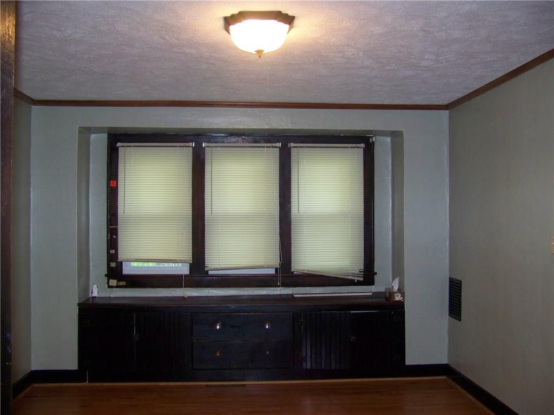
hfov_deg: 51.4
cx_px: 277
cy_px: 208
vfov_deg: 39.7
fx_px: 576
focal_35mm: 36
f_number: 2.8
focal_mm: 5.85
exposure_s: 1/30
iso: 200
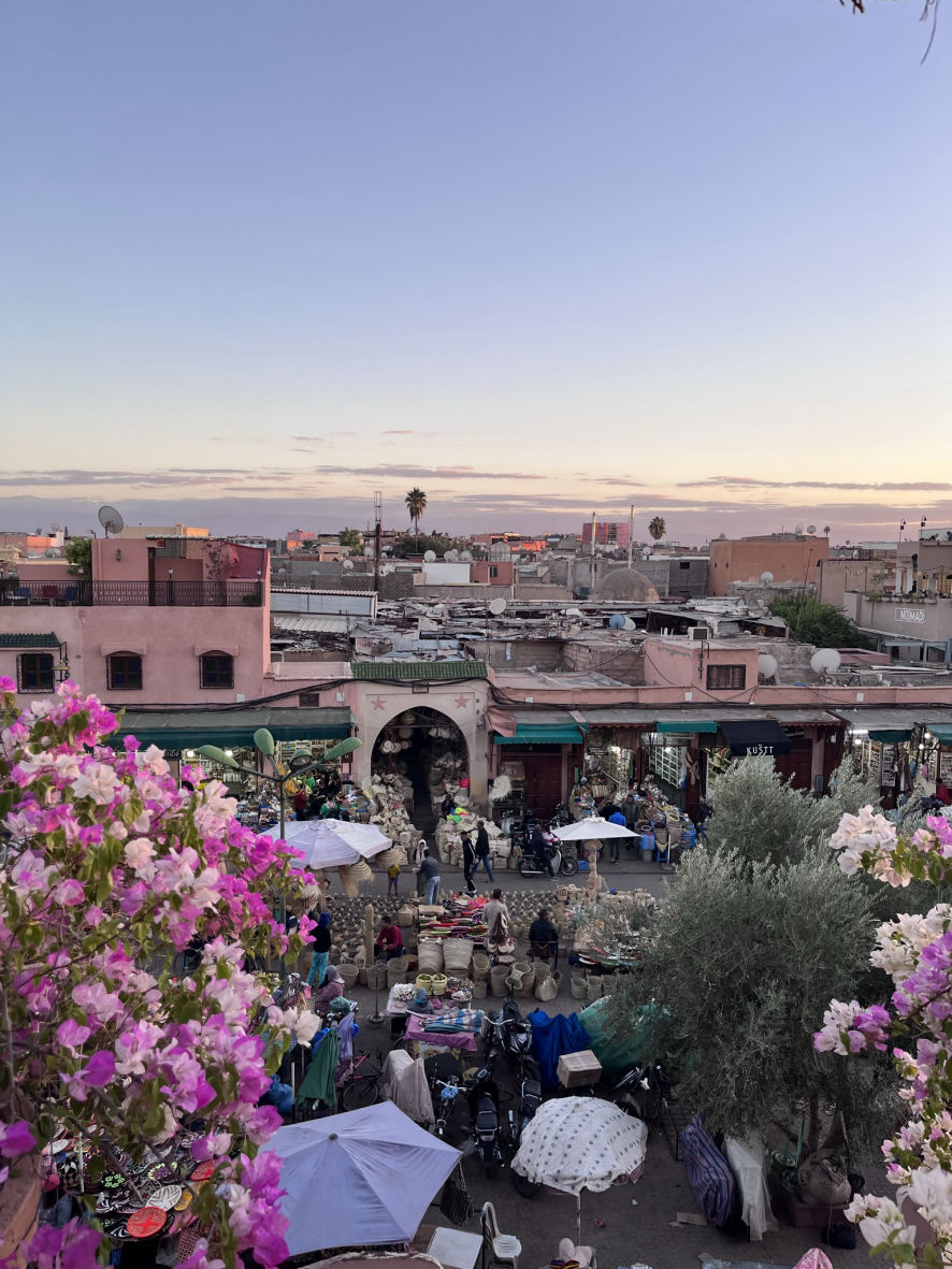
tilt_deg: -5.4
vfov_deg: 67.3
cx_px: 476
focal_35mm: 26
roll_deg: -0.2
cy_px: 634
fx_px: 953
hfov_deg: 53.1
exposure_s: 1/291
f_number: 1.6
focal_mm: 5.1
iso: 40
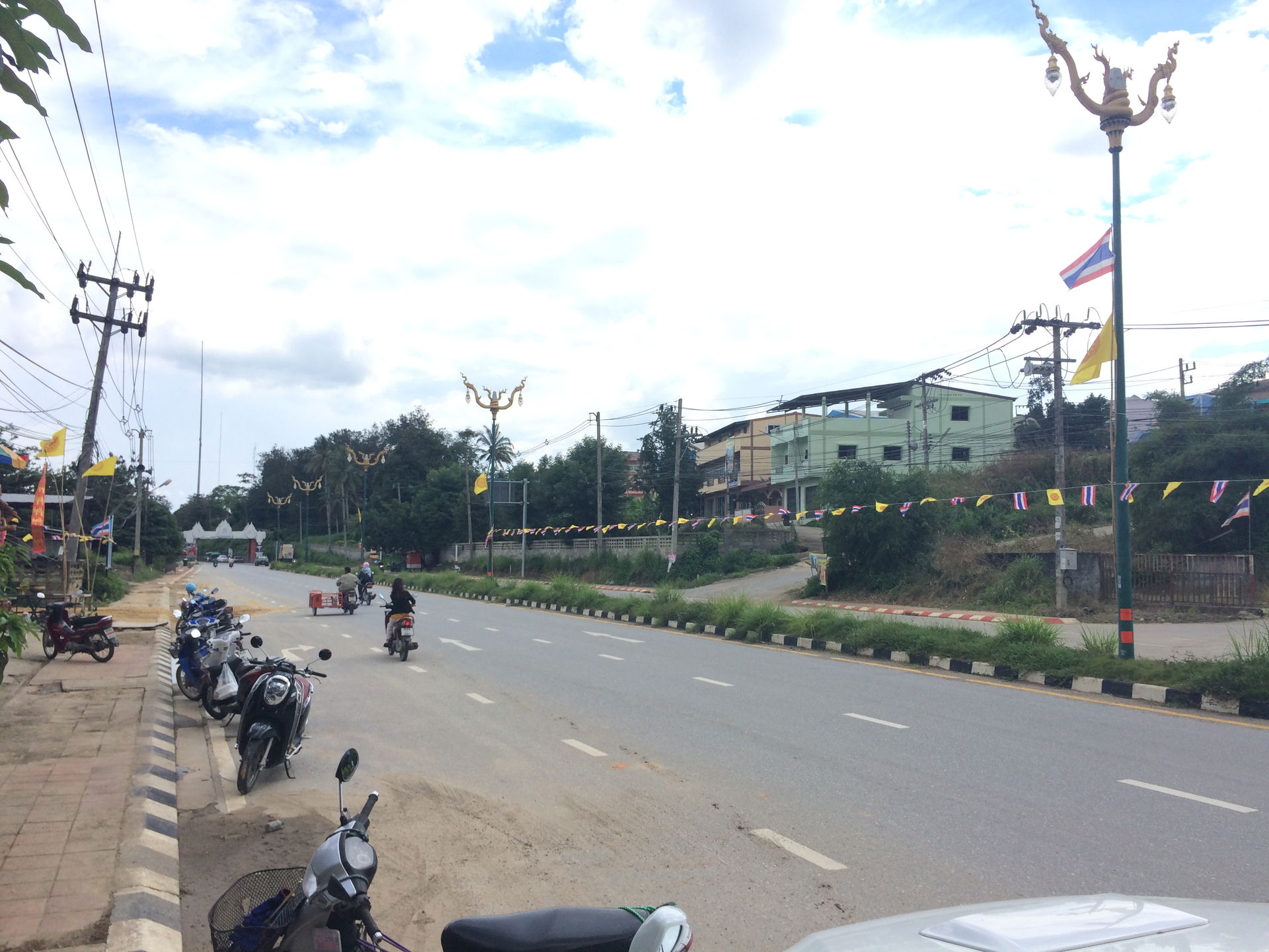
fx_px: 1063
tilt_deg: +4.1
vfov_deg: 48.2
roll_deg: +0.1
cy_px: 476
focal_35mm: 29
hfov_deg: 61.7
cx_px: 634
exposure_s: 1/1368
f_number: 2.2
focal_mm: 4.15
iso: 32
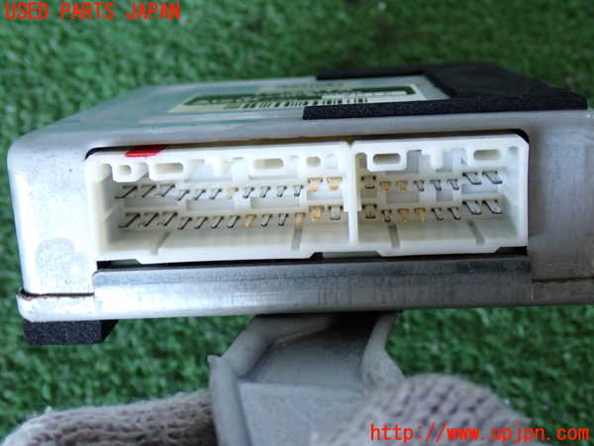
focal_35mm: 50
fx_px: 858
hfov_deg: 38.2
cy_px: 223
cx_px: 297
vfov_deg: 29.1
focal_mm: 9.01
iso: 500
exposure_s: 1/50
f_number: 3.2
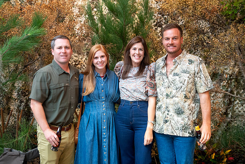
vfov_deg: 27.6
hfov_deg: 40.4
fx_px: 333
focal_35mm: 49
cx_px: 122
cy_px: 82
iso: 3200
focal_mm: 48
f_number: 5
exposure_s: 1/100
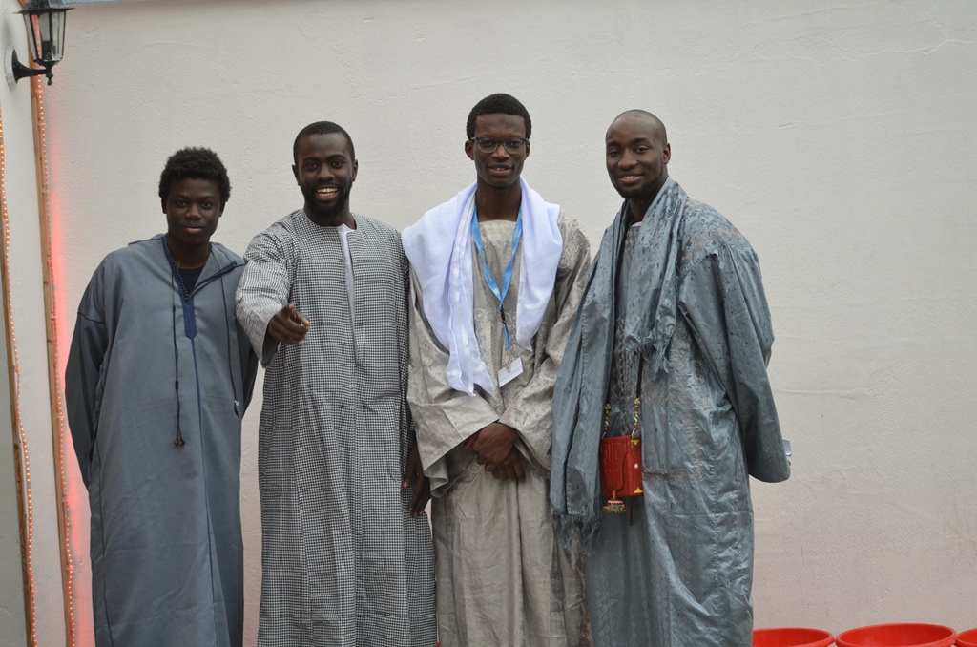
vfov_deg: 13.0
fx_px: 2843
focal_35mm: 105
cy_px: 324
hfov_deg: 19.5
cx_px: 488
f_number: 4.5
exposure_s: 1/320
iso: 400
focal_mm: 70
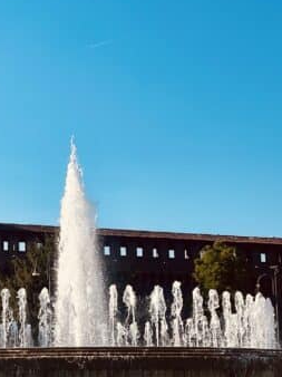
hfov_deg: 18.1
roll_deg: -0.1
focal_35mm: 77
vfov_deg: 25.1
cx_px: -58
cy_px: 276
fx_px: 837
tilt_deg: +7.4
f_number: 1.6
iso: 50
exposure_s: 1/3745
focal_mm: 5.1
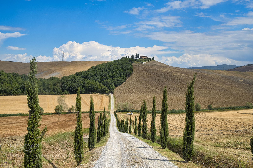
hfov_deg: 53.1
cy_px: 84
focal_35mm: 36
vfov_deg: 36.9
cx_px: 126
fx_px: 253
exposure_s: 1/350
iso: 200
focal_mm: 24.3
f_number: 7.1
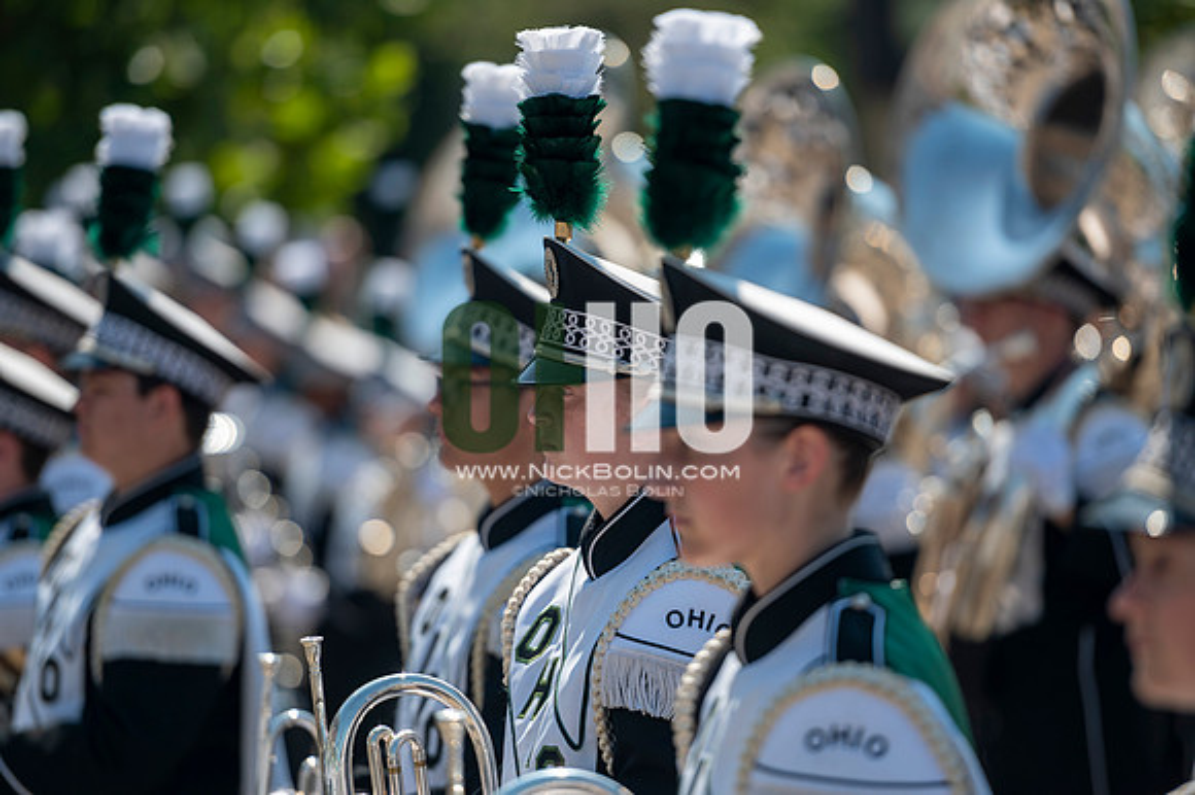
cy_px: 398
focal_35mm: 200
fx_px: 6635
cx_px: 598
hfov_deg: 10.3
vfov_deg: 6.9
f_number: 2.8
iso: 100
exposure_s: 1/1600
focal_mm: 200
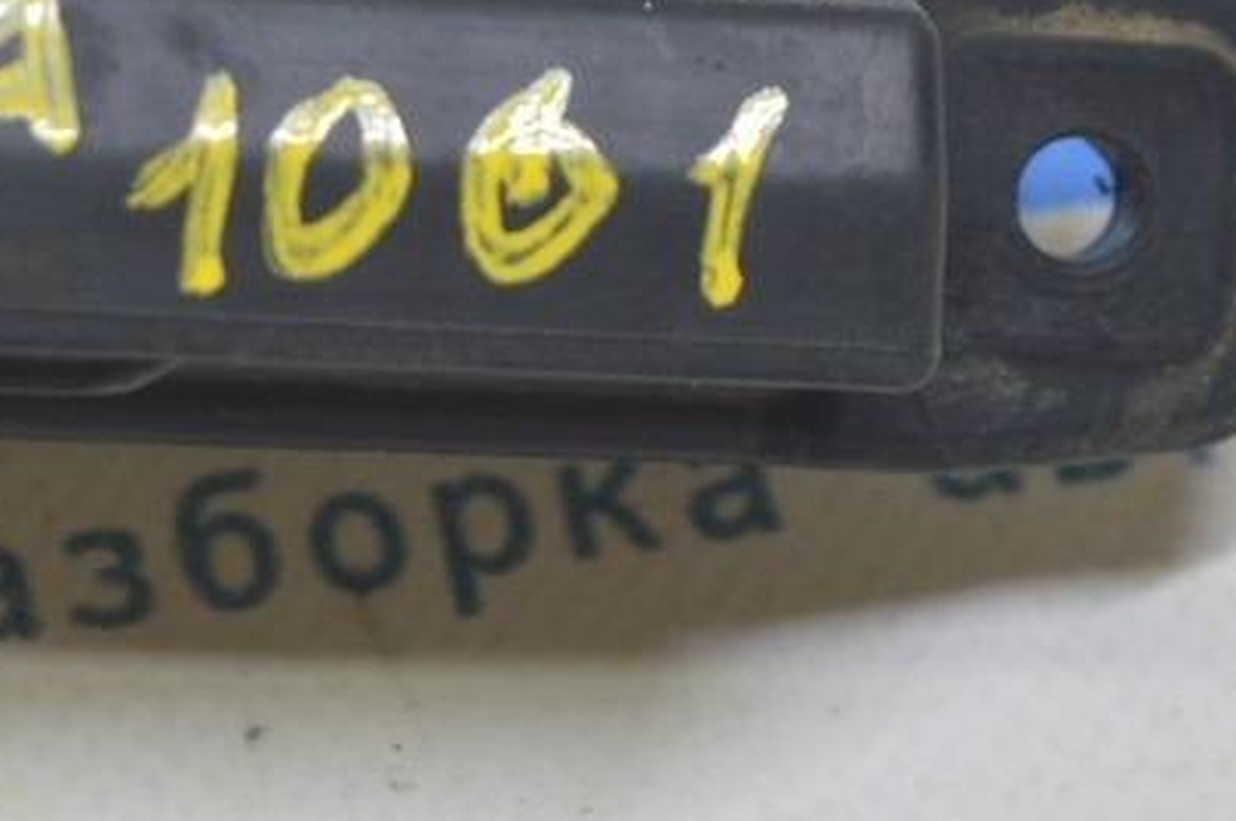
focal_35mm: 210
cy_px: -201
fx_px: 7211
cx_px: 77
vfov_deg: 6.5
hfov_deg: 9.7
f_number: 5.6
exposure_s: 1/20
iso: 400
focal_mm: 55
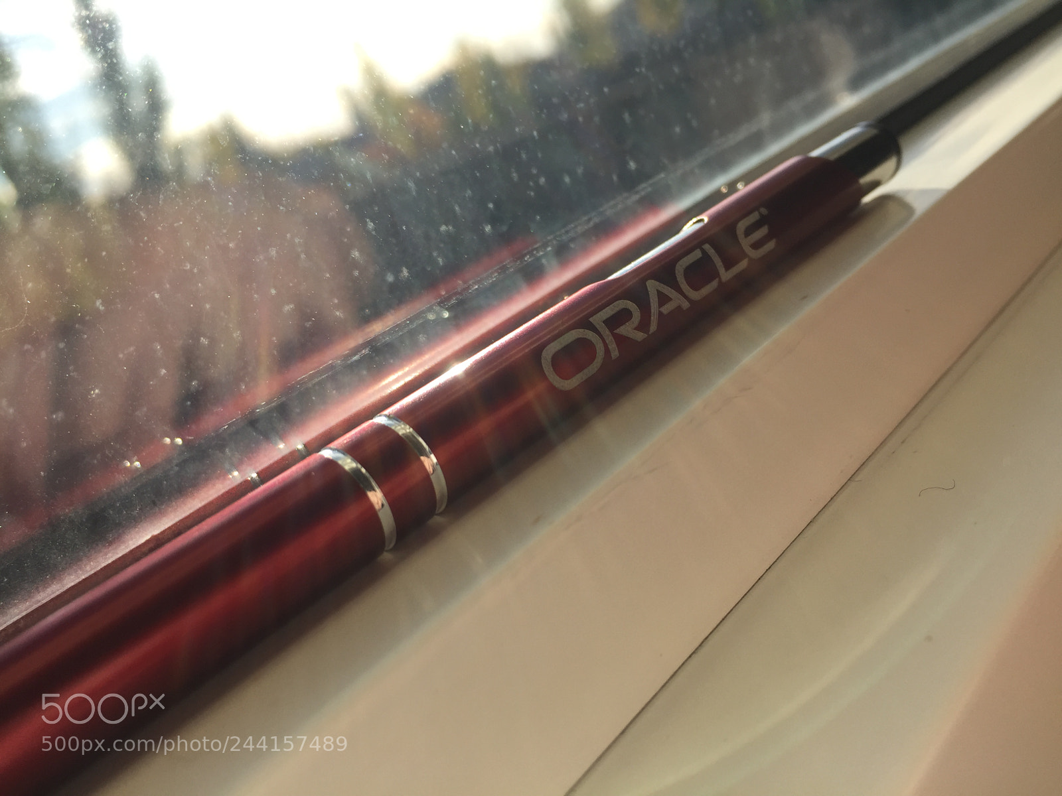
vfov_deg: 48.2
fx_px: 890
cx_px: 531
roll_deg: +21.7
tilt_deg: -18.6
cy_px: 398
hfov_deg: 61.7
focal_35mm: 29
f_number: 2.2
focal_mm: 4.15
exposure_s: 1/1364
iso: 32
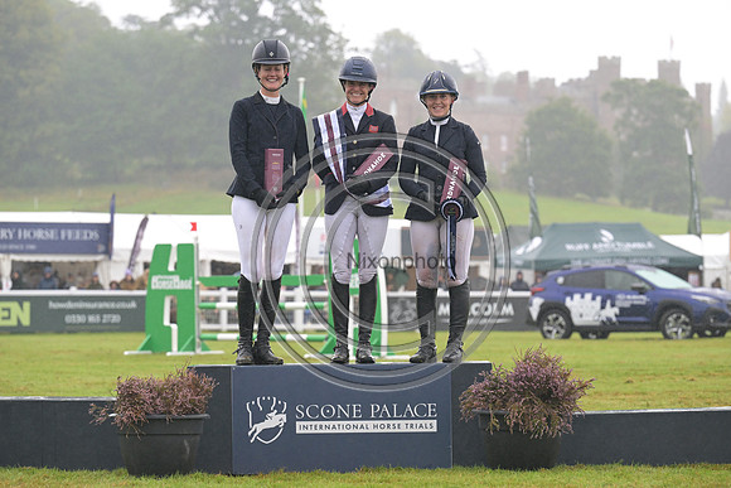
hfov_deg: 13.7
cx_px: 366
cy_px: 244
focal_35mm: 150
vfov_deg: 9.2
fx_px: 3046
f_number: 5
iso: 1600
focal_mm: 150
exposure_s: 1/1000
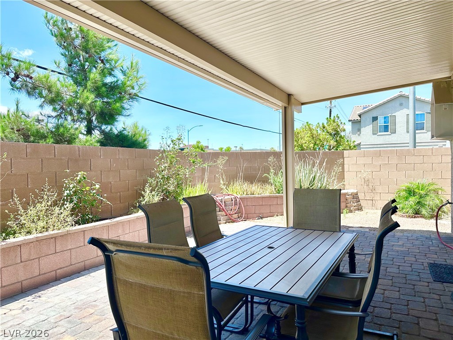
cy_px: 170
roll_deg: +0.5
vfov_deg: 56.8
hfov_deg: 71.6
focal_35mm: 24
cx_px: 226
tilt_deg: -1.0
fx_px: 314
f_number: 1.78
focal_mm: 6.86
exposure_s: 1/2660
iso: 80
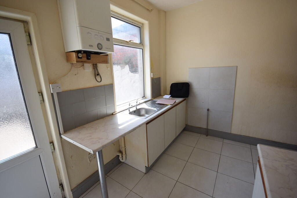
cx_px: 148
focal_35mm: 15
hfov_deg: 100.4
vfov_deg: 77.3
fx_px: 124
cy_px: 99
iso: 400
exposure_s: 1/200
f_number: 7.1
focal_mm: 10
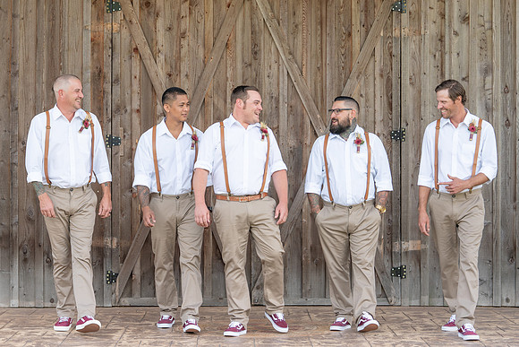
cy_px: 174
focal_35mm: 106
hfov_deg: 19.2
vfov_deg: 12.9
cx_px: 262
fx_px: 1532
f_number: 4
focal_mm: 89
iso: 125
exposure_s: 1/250
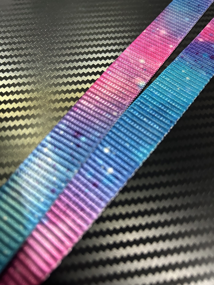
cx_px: 107
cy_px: 142
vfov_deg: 67.3
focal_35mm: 26
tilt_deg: -63.6
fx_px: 214
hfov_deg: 53.1
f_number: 1.5
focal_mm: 5.7
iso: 400
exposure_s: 1/33
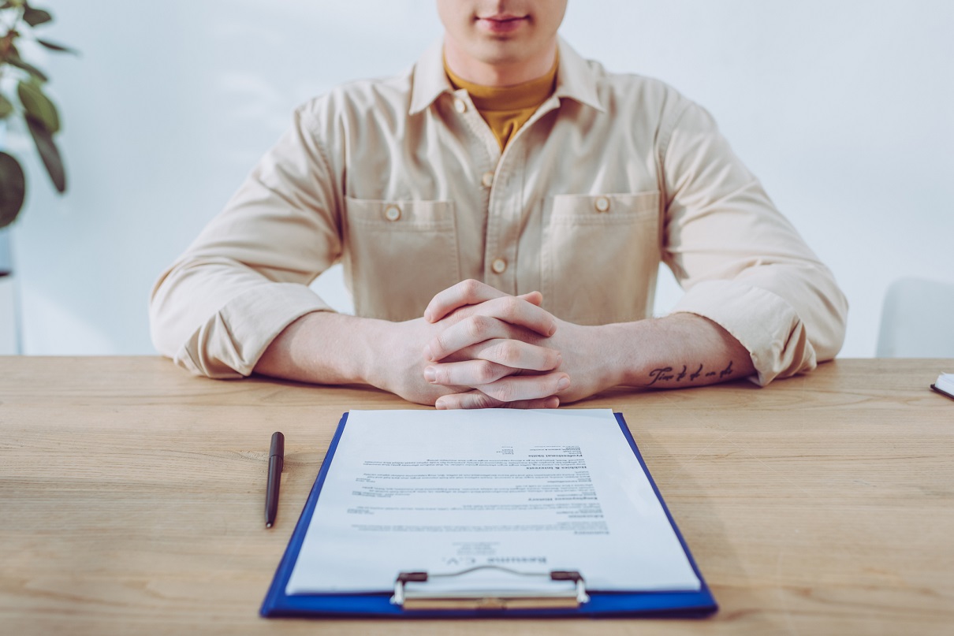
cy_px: 318
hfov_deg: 54.4
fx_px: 928
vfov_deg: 37.9
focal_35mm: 35
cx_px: 477
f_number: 3.5
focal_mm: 35
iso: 200
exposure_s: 1/200
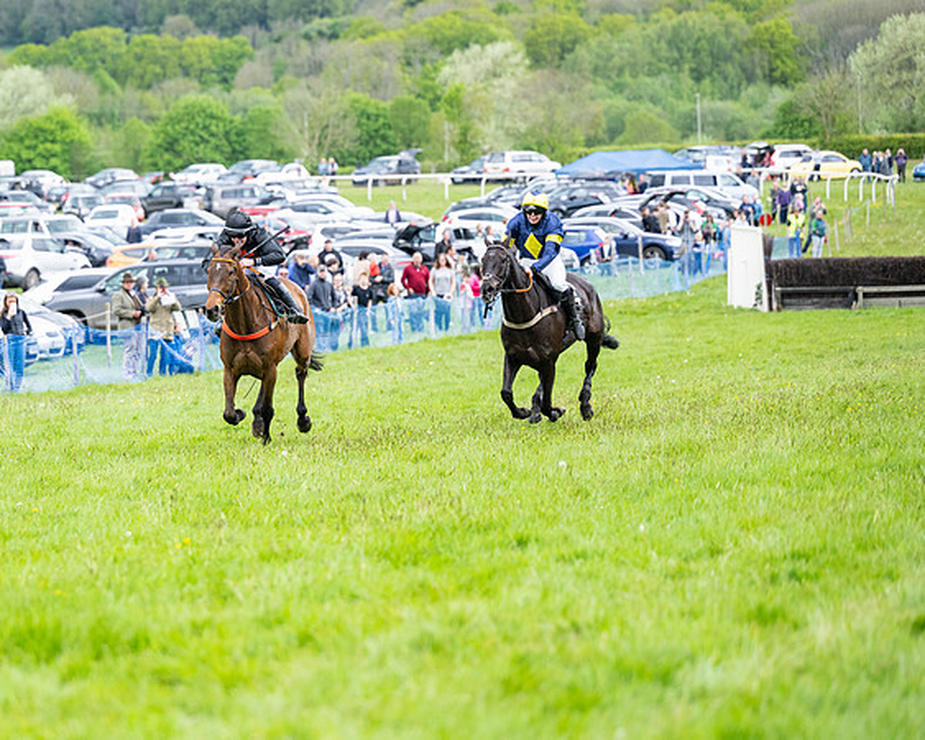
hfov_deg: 11.7
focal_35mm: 165
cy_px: 361
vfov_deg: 9.4
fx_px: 4516
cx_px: 244
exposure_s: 1/1250
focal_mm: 115
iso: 500
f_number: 2.8
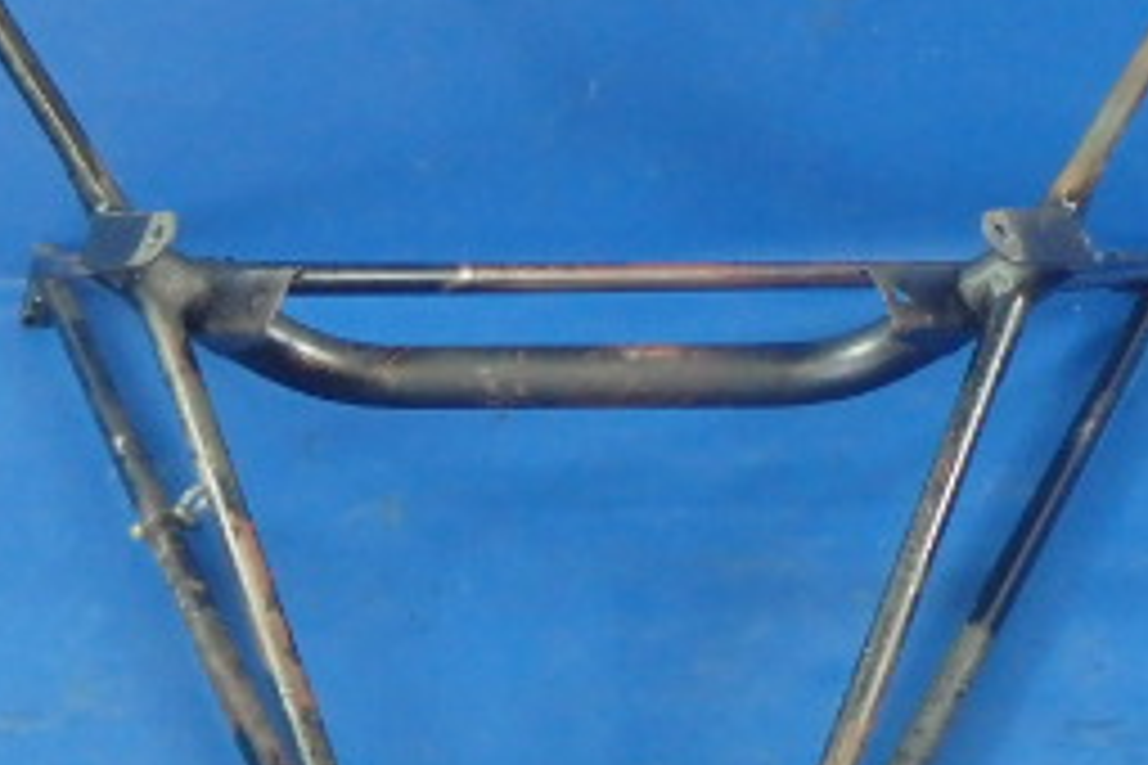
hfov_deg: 27.7
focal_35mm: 73
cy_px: 315
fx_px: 2328
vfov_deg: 18.7
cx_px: 626
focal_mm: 5
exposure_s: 1/20
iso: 800
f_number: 3.9
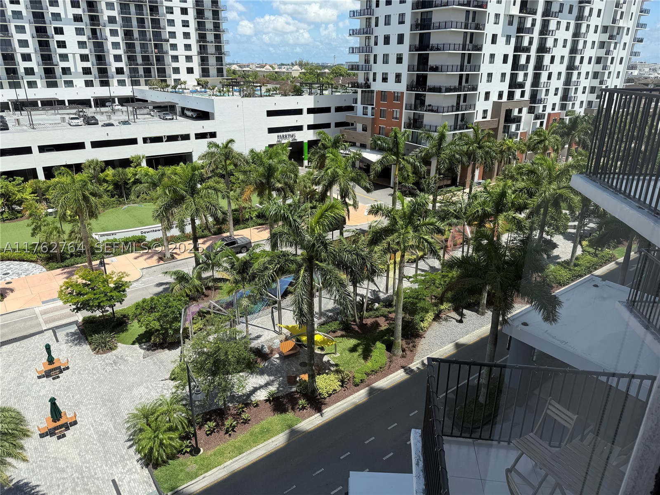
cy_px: 248
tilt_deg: -22.3
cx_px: 330
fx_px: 458
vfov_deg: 56.8
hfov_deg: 71.6
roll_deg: -0.8
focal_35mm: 24
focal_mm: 6.76
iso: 80
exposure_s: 1/1770
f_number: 1.78
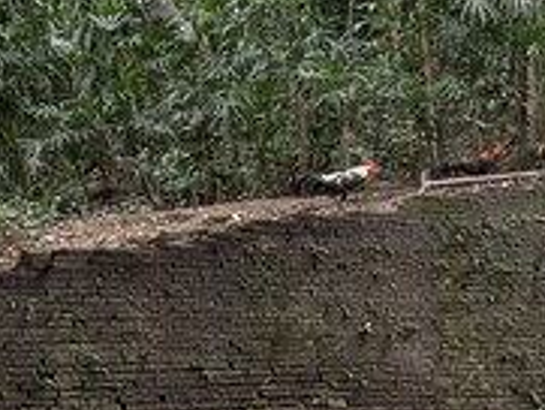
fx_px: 1765
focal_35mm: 112
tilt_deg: -6.9
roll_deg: +2.9
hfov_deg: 14.5
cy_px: 607
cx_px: 1096
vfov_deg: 12.6
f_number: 1.6
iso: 100
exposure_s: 1/121
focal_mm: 5.96
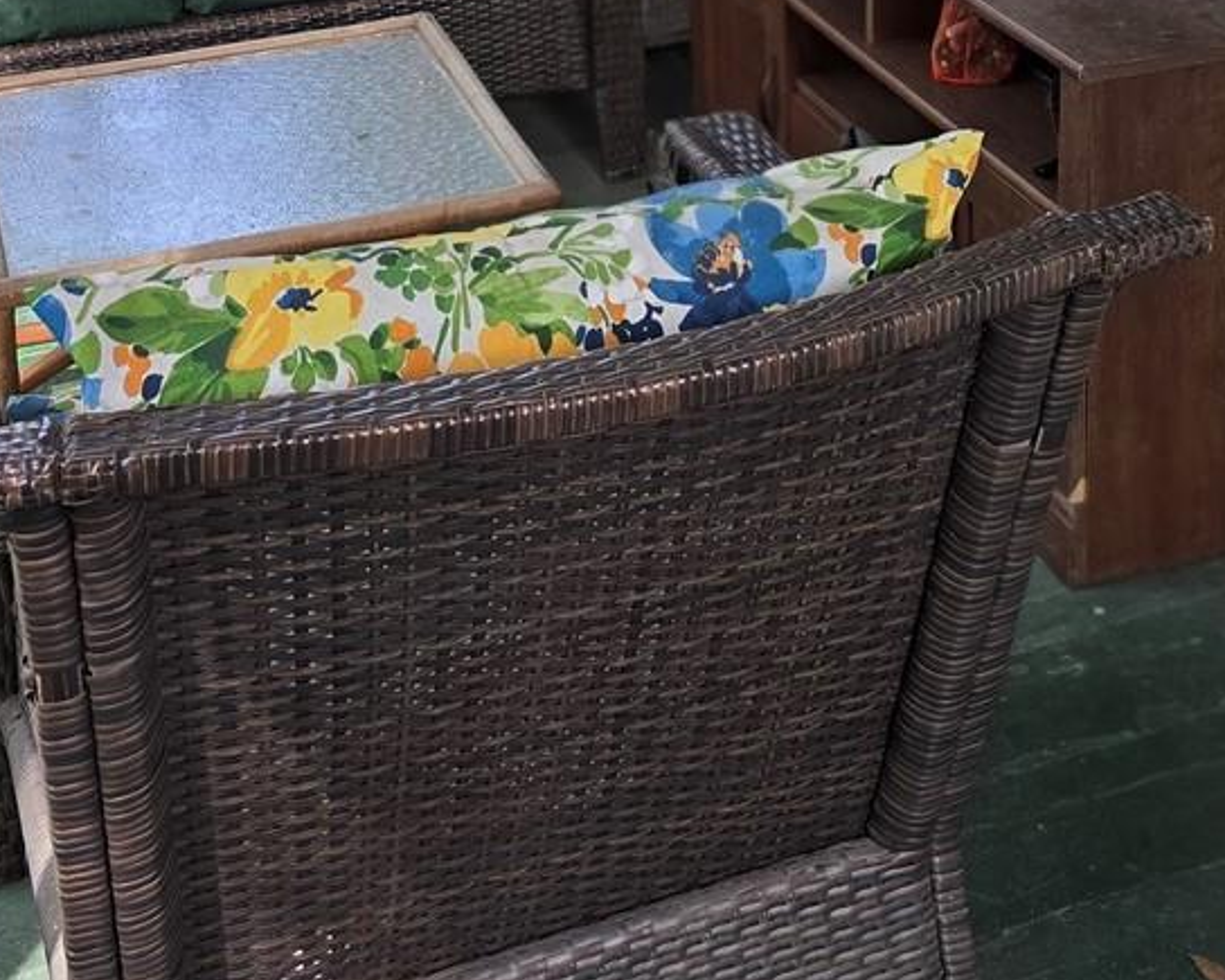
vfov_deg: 20.8
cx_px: 777
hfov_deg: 28.6
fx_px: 2392
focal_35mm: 66
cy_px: -336
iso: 100
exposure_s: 1/182
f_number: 1.7
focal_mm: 6.3
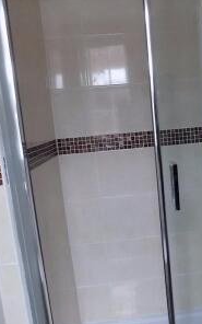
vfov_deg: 54.0
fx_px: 317
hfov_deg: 34.2
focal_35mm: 36
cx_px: 164
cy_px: 167
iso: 400
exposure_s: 1/10
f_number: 3.1
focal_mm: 4
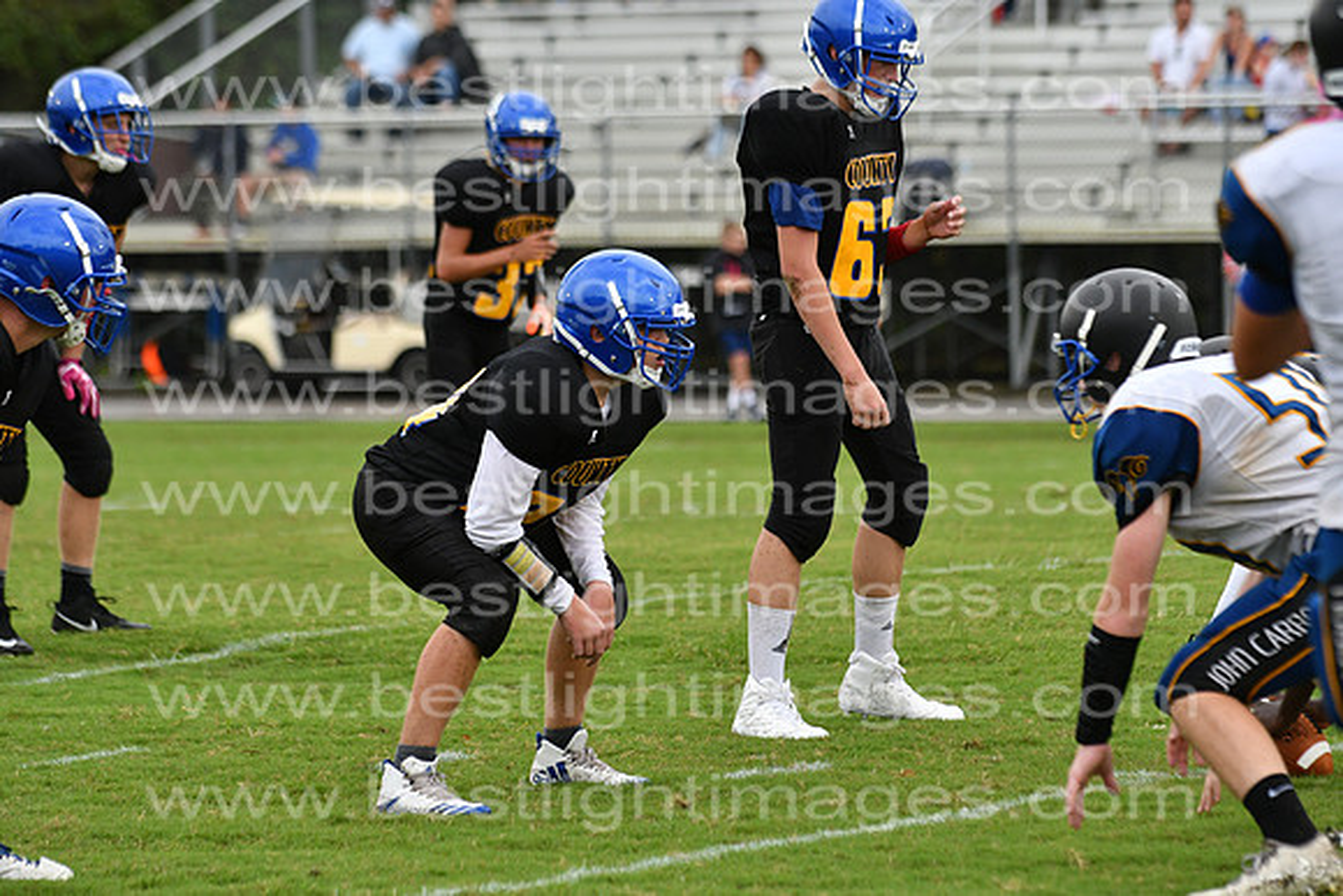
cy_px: 448
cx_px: 672
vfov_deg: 6.5
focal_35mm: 210
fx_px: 7836
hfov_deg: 9.8
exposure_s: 1/3200
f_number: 3.5
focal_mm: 140
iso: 800
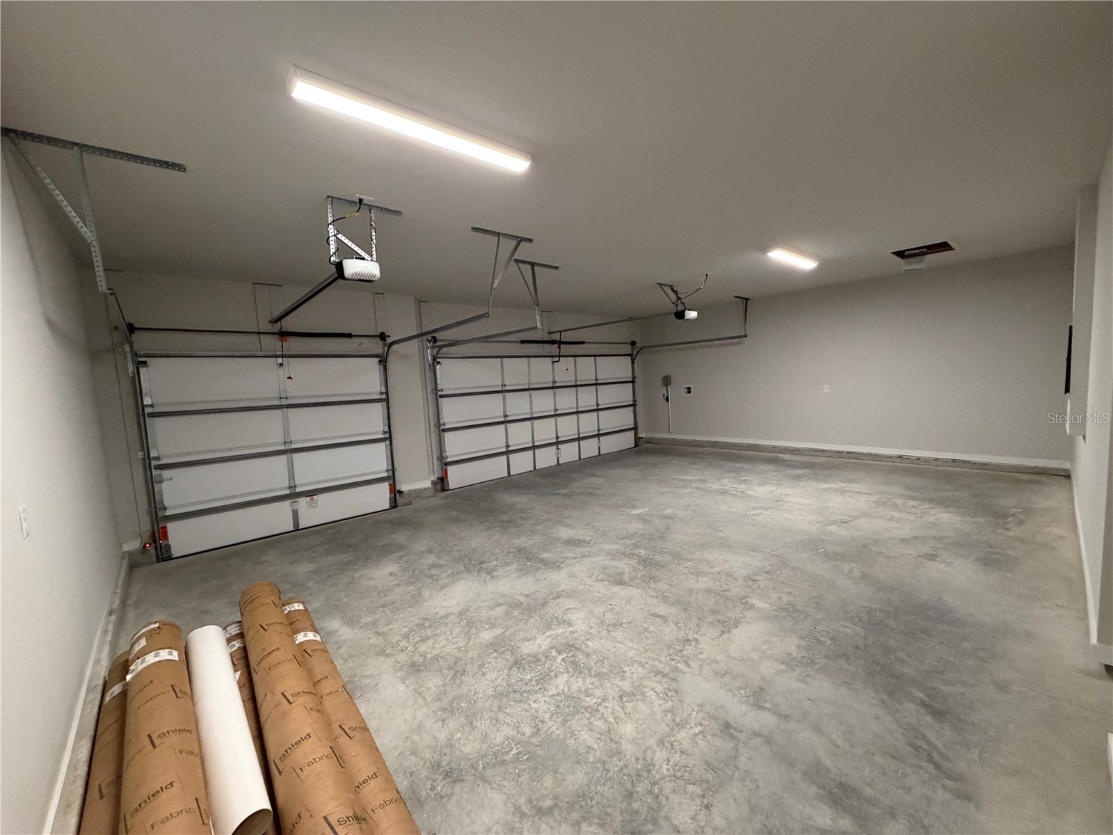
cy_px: 418
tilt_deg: -4.4
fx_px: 450
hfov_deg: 102.1
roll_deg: +4.0
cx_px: 556
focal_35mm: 14
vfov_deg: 85.7
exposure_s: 1/60
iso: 320
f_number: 2.2
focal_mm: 2.22
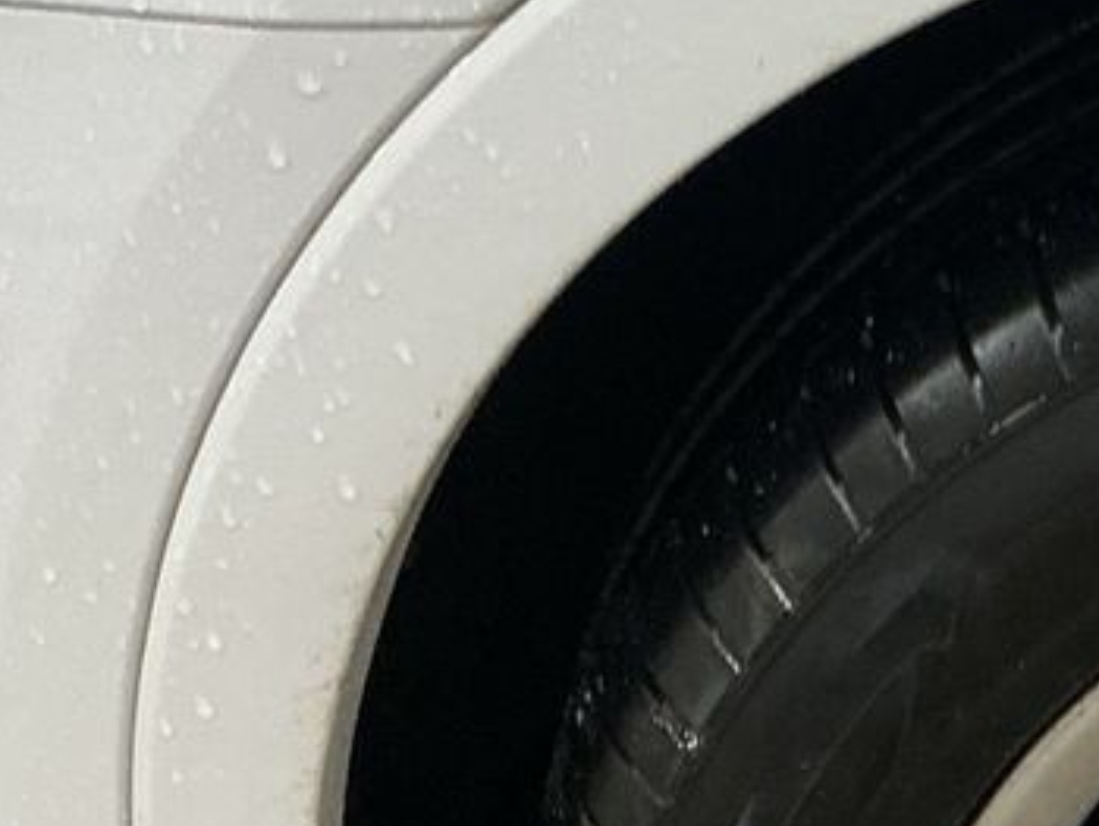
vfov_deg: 15.1
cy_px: 876
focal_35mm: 96
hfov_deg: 18.5
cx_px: 1554
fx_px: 3050
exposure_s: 1/50
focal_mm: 3
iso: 125
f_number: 1.8
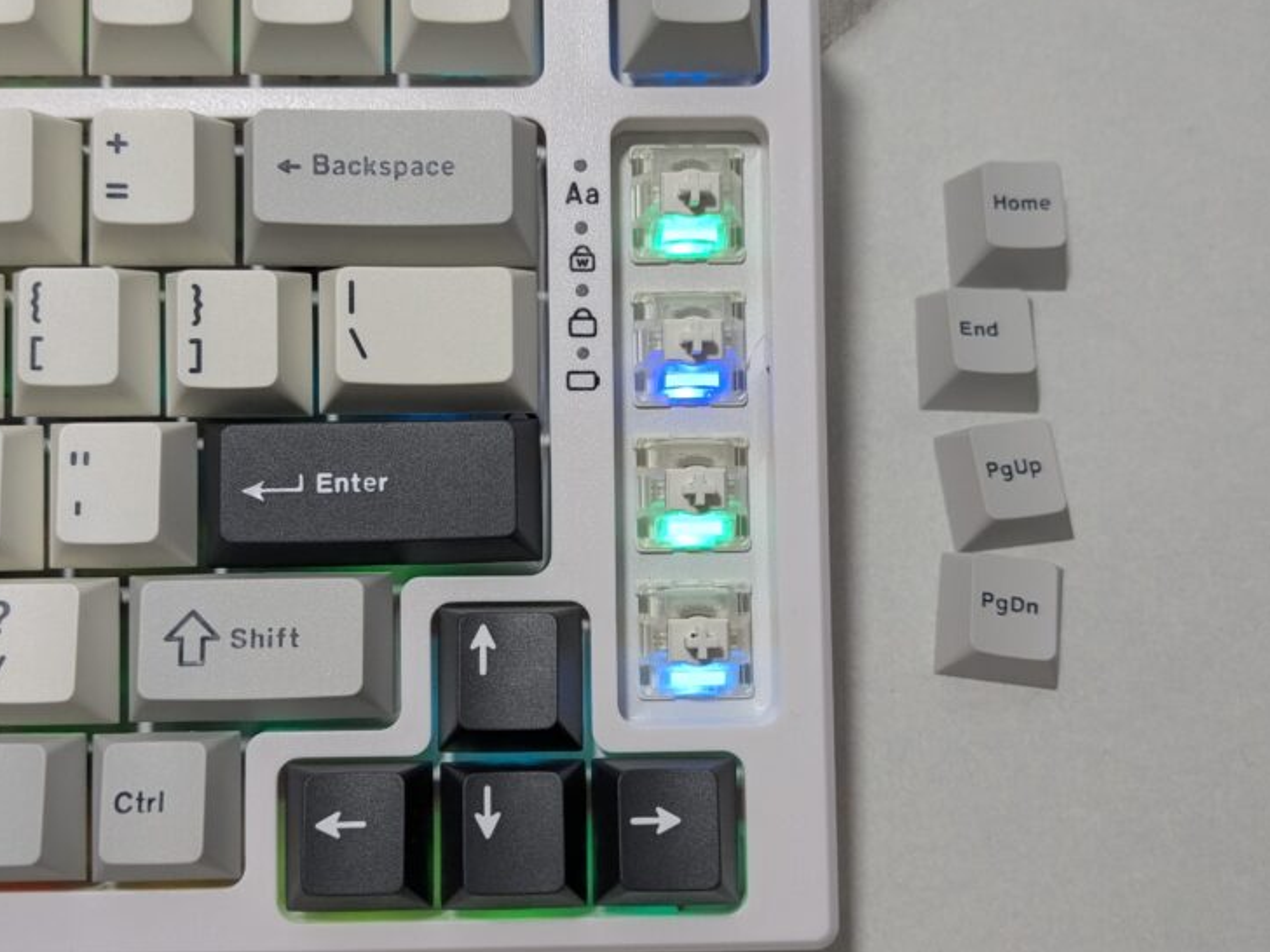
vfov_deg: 37.7
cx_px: 581
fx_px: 1394
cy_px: 452
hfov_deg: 48.9
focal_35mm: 38
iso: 80
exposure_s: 1/304
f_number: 1.73
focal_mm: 4.38
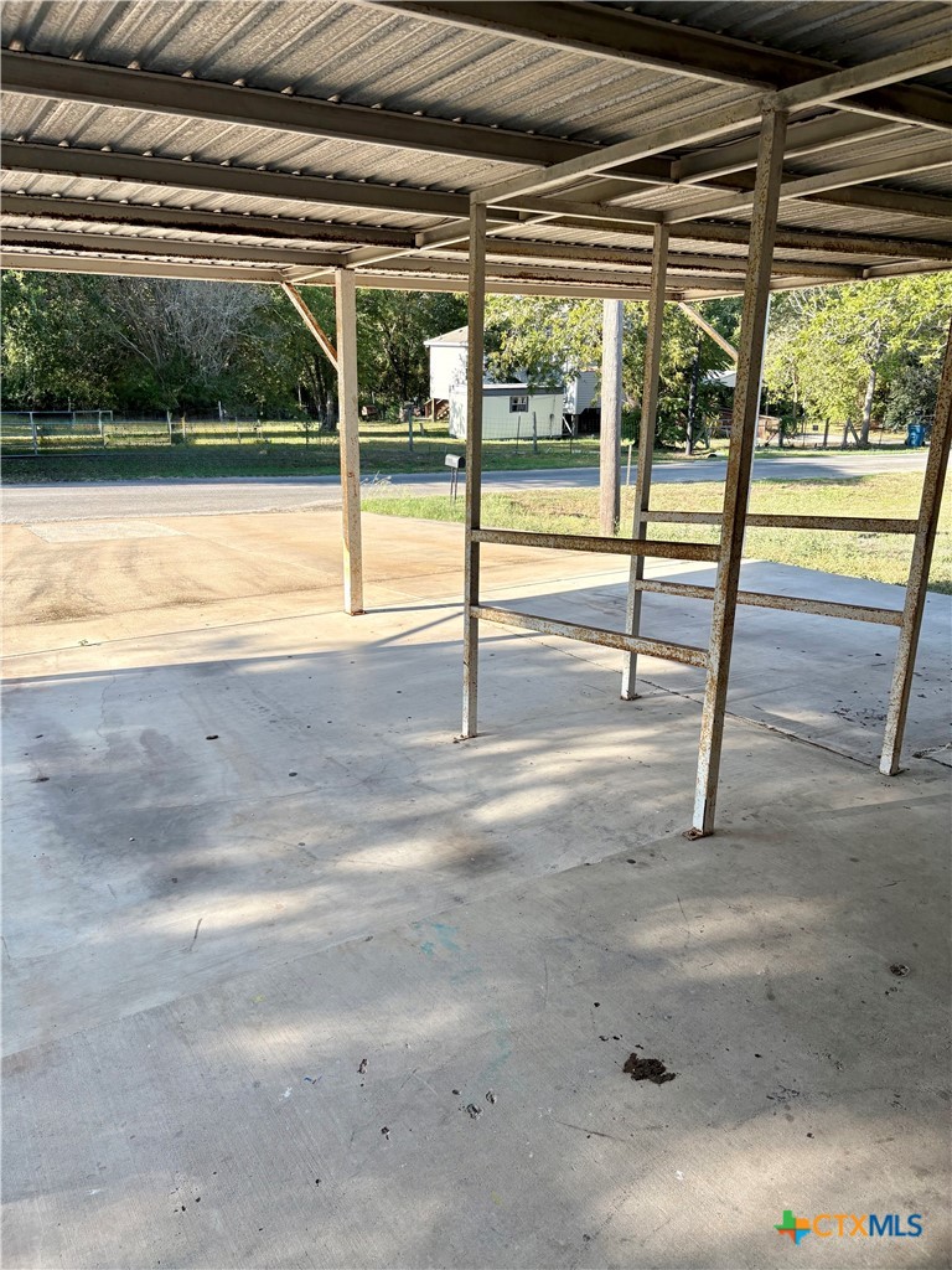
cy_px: 635
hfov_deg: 53.1
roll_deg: -0.6
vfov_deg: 67.3
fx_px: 953
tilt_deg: -17.0
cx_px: 476
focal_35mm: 26
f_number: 1.6
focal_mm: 5.96
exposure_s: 1/810
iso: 64
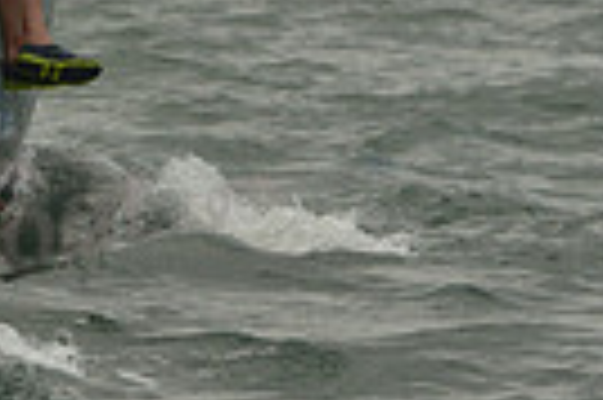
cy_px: -375
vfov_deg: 1.0
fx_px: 23890
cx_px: -585
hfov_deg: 1.4
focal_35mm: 1428
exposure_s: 1/800
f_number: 10
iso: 400
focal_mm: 330
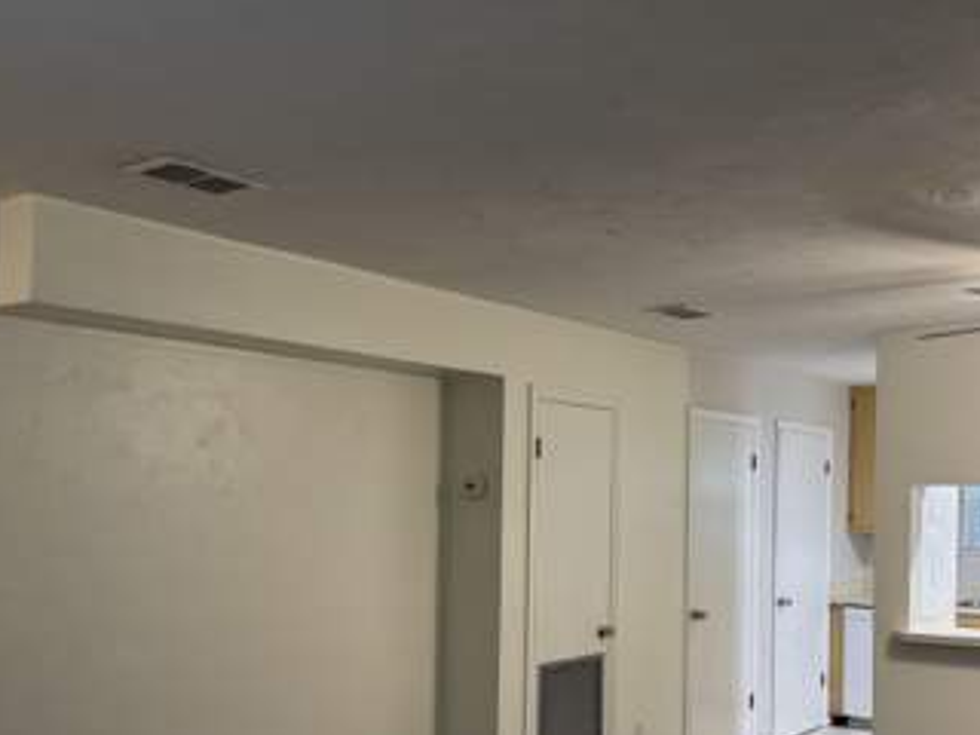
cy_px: 496
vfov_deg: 36.4
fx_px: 1104
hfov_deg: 47.5
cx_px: 606
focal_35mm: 39
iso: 125
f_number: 1.6
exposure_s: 1/60
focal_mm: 5.96
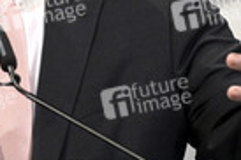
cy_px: -33
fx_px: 9053
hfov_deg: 1.5
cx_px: -6
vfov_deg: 1.0
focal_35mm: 1354
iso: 2500
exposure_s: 1/640
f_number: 5.6
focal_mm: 410
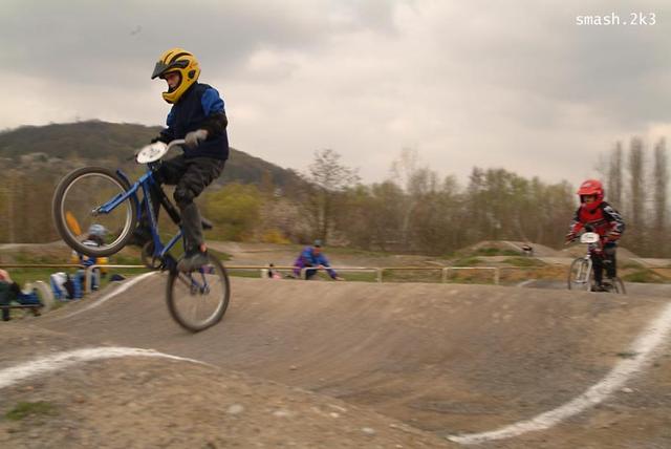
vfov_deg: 33.1
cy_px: 224
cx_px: 336
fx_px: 756
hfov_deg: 47.9
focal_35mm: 40
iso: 100
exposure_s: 1/125
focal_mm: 27
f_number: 8
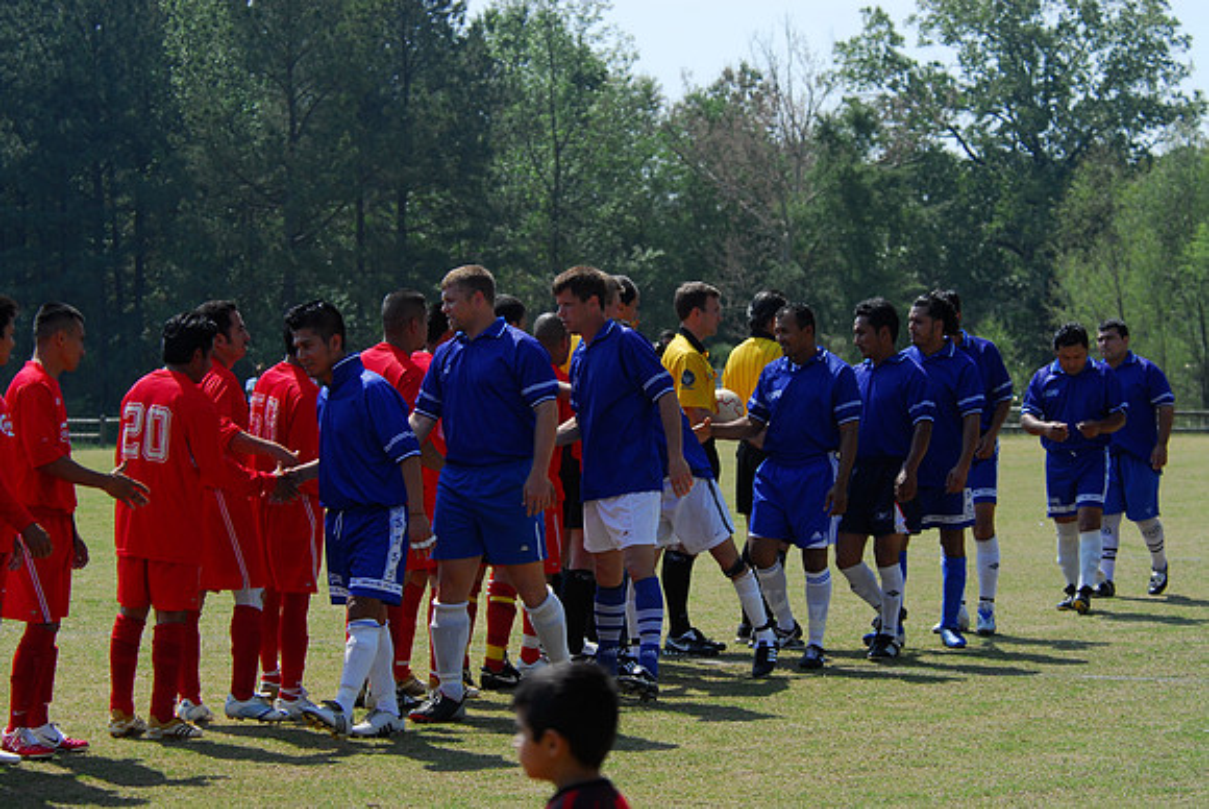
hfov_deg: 15.9
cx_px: 604
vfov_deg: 10.7
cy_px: 404
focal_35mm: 129
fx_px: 4337
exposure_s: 1/125
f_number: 5.6
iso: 100
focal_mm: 86
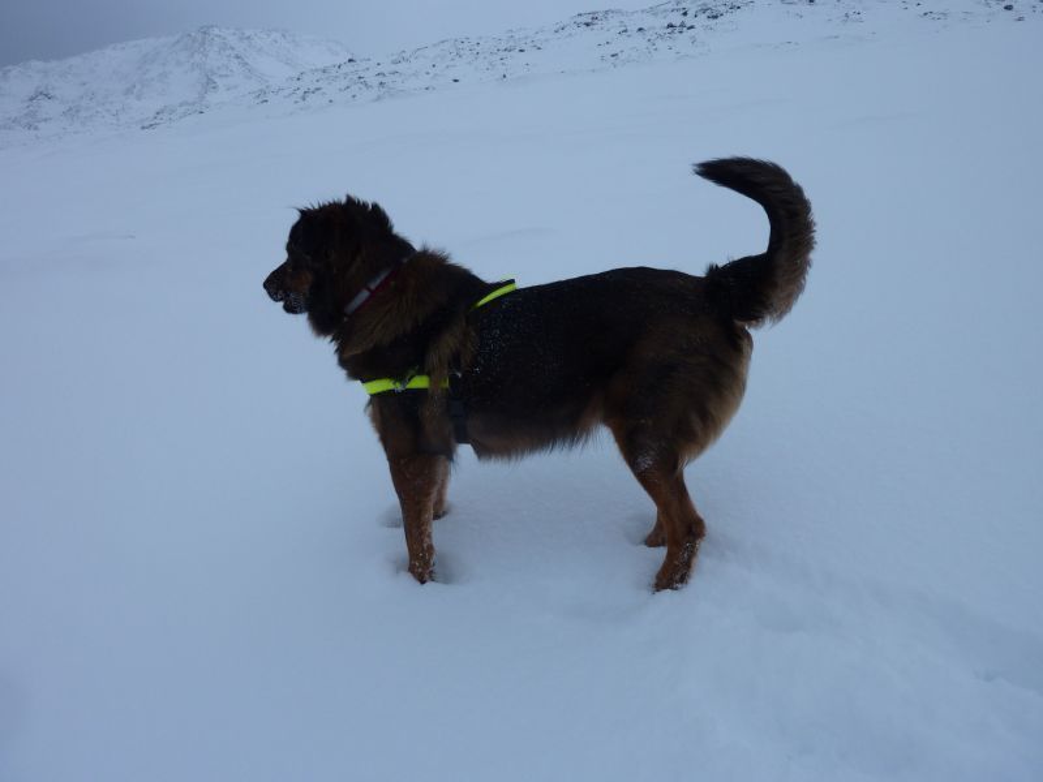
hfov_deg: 69.4
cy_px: 391
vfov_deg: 54.9
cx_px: 522
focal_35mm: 25
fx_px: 753
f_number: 3.5
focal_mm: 4.1
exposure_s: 1/100
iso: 80
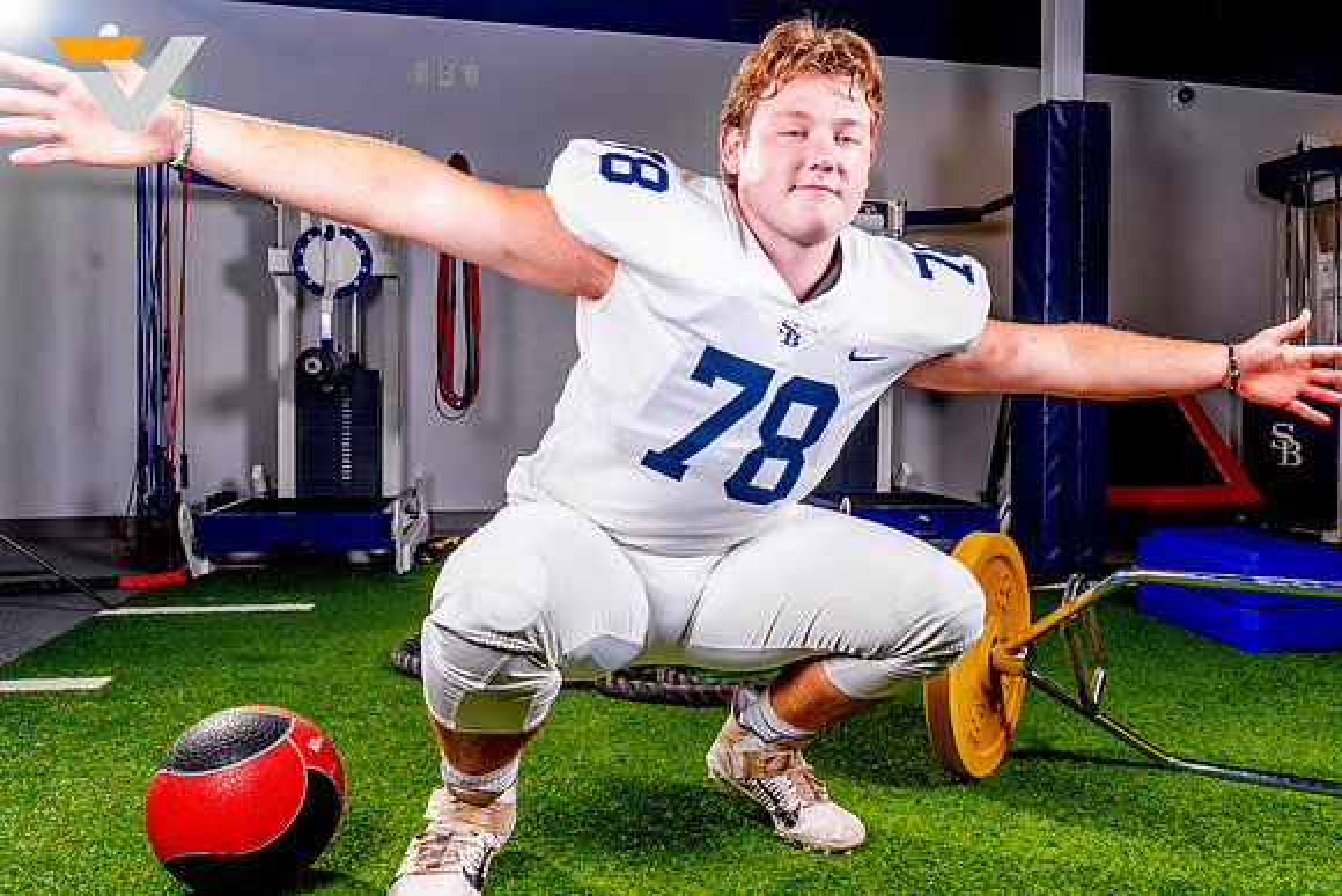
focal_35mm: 30
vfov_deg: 44.0
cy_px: 432
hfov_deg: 62.2
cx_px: 763
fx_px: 1107
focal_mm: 24
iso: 100
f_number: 8
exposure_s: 1/125
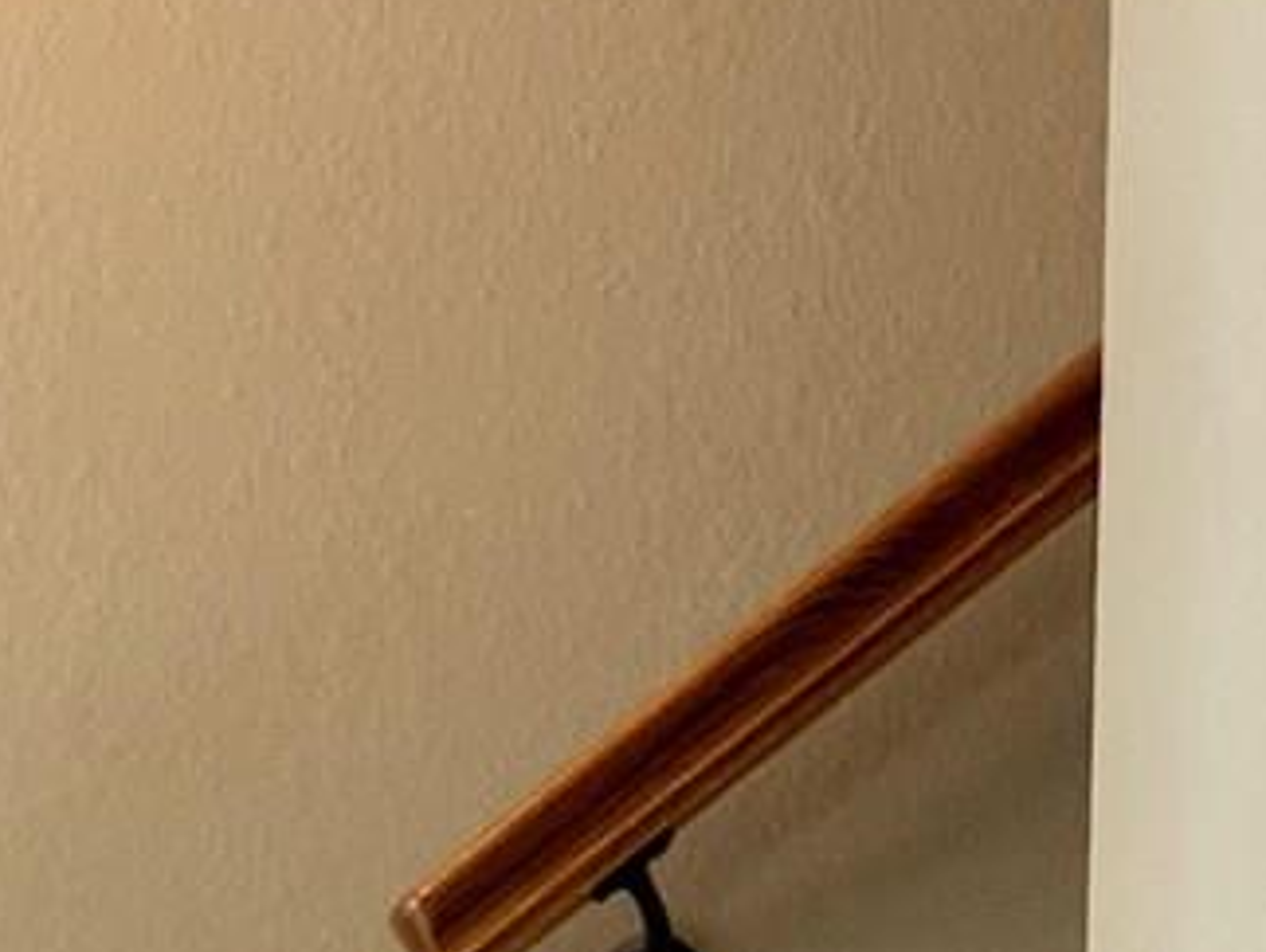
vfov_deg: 6.5
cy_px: 4082
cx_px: -588
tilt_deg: -7.6
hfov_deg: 11.1
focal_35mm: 171
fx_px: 6261
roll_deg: -0.4
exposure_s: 1/60
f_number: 1.78
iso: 125
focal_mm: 6.76
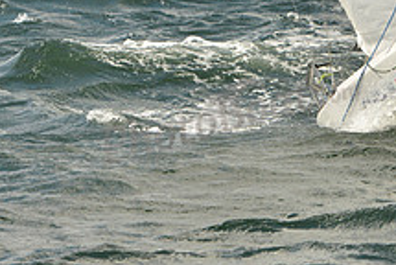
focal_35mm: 337
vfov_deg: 4.1
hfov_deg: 6.1
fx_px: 3712
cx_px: 457
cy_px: -5
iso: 400
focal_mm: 125
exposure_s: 1/1600
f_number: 9
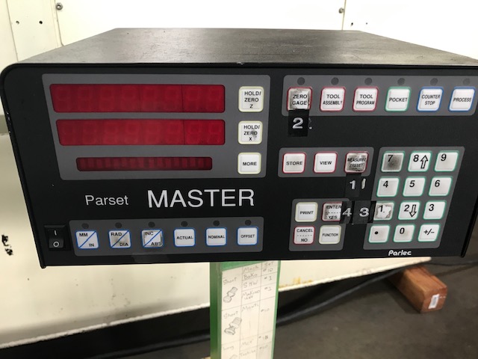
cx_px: 239
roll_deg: -2.1
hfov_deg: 63.4
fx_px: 387
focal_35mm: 28
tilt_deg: -24.8
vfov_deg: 49.7
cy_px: 180
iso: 40
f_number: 1.8
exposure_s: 1/17
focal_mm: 3.99
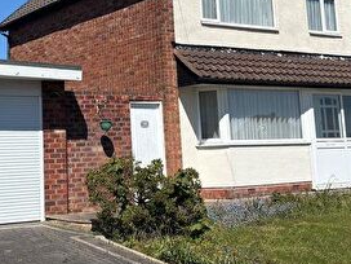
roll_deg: +2.4
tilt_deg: +9.5
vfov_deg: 21.6
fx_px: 679
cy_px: 42
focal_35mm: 67
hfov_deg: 28.6
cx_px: 90
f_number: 1.6
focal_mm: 5.96
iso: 50
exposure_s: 1/4854
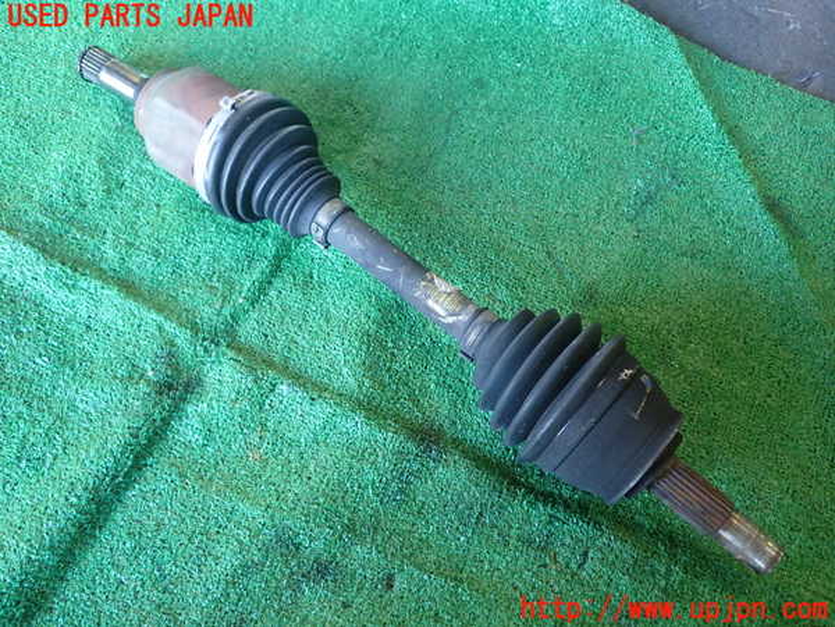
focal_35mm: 36
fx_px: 868
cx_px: 418
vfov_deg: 39.7
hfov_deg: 51.4
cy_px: 314
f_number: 2.5
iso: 500
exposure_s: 1/40
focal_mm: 6.37
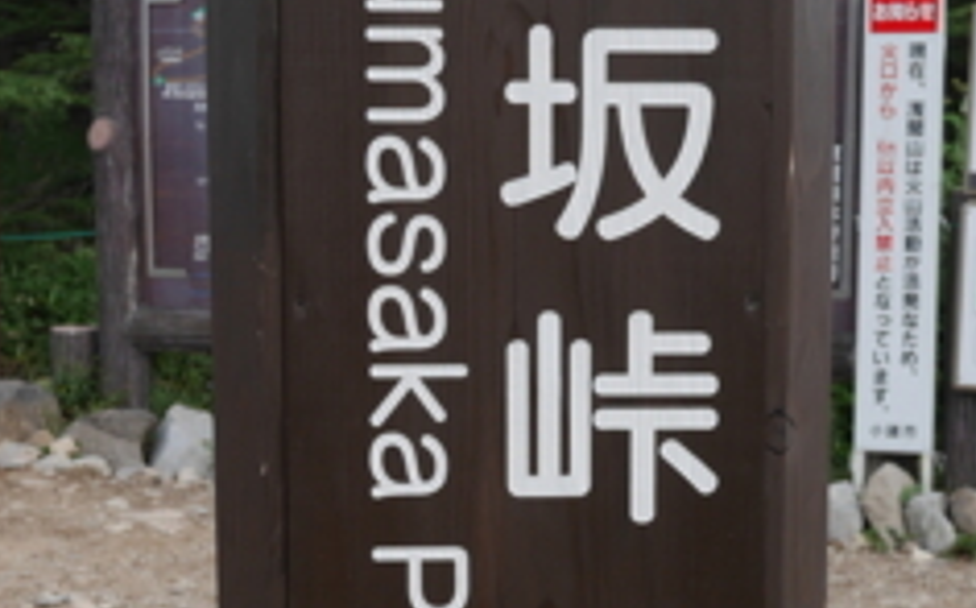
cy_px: 443
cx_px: 610
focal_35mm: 81
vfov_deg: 16.0
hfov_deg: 25.5
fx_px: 2152
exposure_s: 1/200
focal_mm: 15
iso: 200
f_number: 5
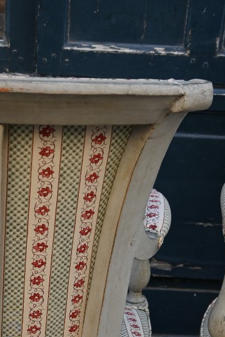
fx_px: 766
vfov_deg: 23.5
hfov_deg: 16.6
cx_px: 44
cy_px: 361
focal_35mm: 82
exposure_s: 1/250
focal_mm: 24.5
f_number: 5
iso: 200
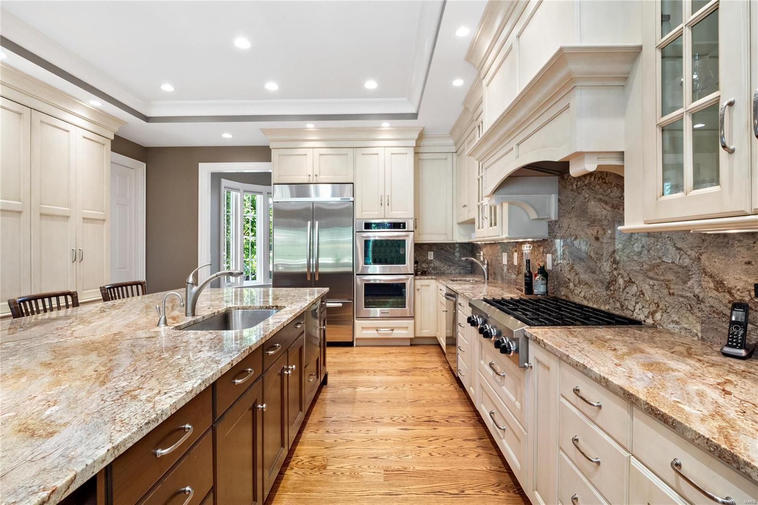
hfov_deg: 96.7
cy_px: 252
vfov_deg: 73.7
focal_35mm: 16
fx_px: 337
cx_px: 379
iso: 400
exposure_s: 1/1.67
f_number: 10
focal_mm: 8
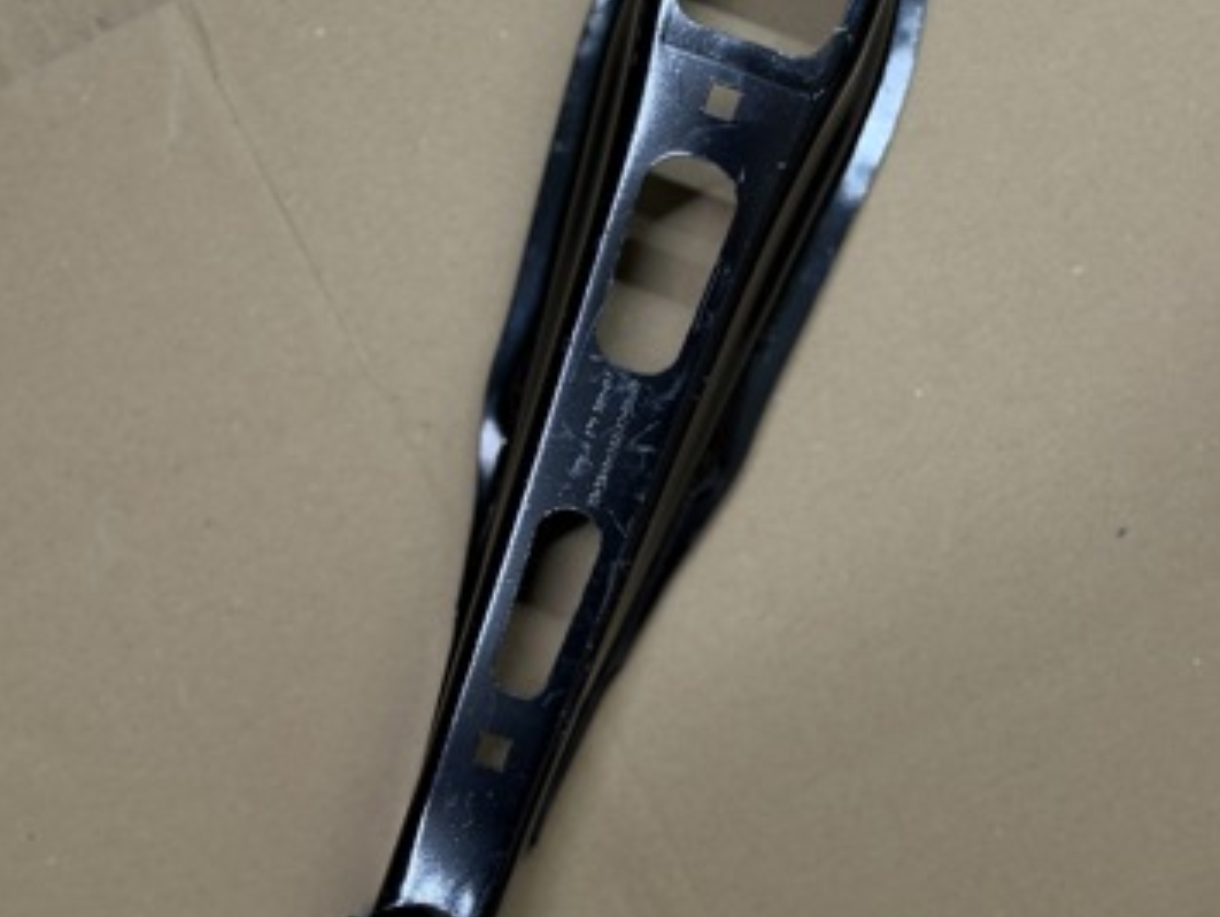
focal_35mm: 65
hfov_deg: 29.8
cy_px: 372
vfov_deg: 22.6
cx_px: 608
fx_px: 2292
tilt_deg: -86.9
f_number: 1.78
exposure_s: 1/33
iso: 320
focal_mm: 6.76
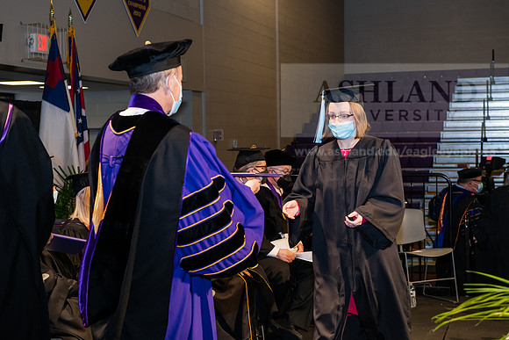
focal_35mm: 66
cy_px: 170
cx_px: 254
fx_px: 933
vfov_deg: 20.6
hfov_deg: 30.5
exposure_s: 1/200
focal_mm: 66
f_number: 6.3
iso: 1600
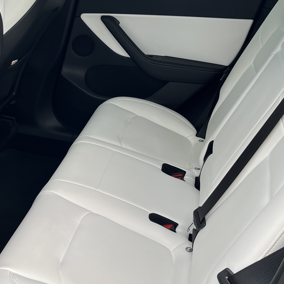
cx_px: 89
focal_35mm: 52
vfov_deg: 32.7
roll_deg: +0.5
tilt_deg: -27.4
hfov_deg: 32.4
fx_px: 483
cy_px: 171
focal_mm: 5.1
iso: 50
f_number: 1.6
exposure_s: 1/430
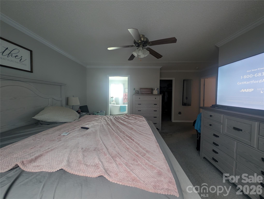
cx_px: 132
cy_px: 100
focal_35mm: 12
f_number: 1.95
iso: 114
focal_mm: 2.23
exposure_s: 1/23.8
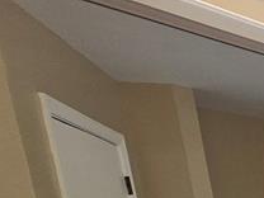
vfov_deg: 18.5
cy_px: 344
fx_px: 488
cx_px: 547
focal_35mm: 64
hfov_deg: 18.2
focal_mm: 2.2
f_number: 2.2
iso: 80
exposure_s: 1/120
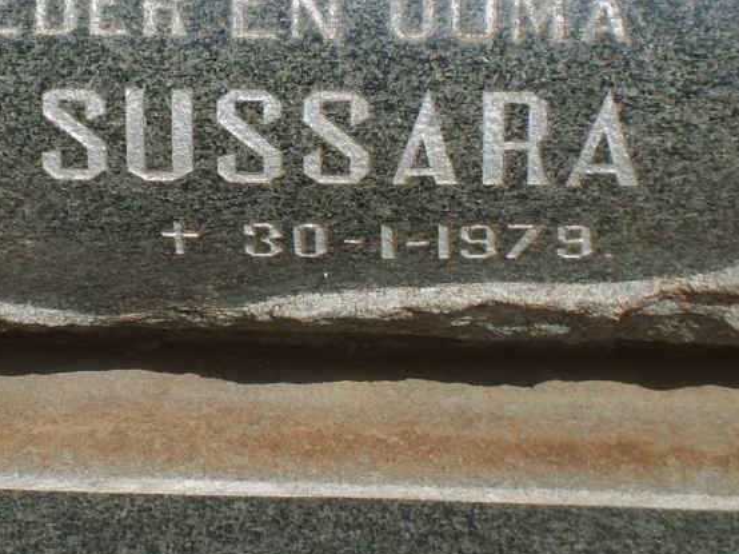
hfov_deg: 10.0
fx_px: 4225
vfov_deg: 7.5
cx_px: 104
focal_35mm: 198
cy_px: 59
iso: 50
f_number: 4.6
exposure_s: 1/500
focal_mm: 15.5
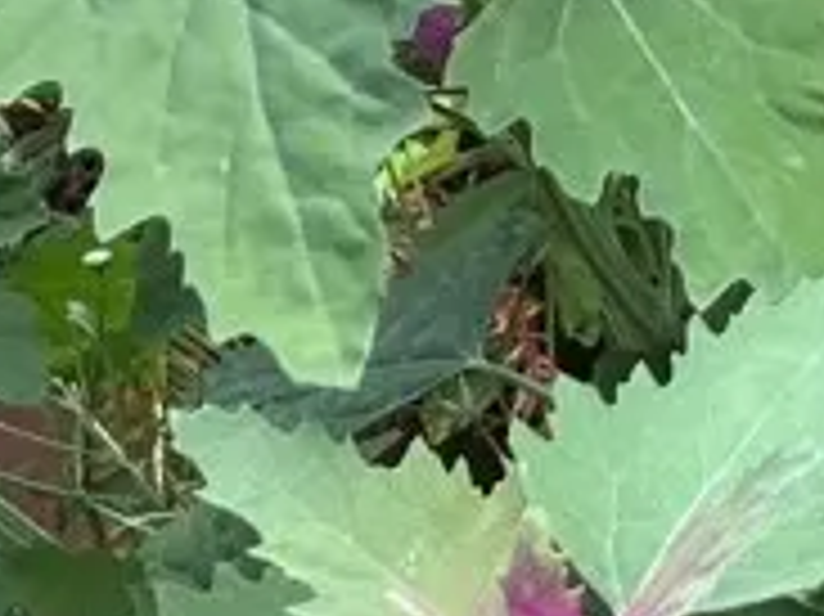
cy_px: -818
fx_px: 4877
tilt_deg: -9.0
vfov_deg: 6.9
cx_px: 1301
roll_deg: +1.6
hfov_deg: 9.4
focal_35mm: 205
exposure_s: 1/469
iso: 50
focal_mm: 5.1
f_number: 1.6
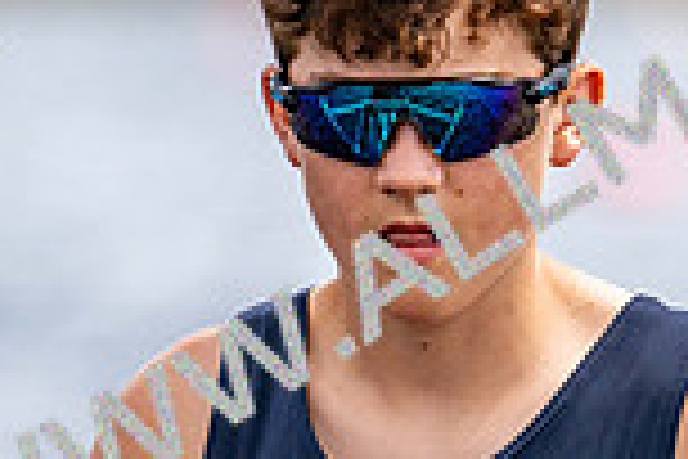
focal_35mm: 1512
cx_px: 468
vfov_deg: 0.9
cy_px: 574
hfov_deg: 1.4
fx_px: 28894
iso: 400
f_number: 4.5
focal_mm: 400
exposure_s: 1/2500
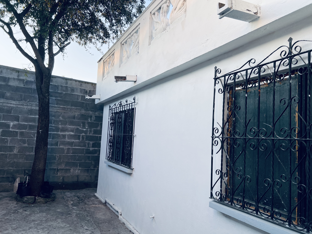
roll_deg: -2.9
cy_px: 117
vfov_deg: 53.1
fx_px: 234
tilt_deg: +5.4
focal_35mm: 26
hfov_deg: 67.3
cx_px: 156
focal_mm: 5.7
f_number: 1.5
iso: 50
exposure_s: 1/353
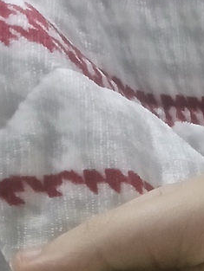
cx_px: 292
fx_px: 393
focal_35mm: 50
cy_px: 310
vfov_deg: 32.7
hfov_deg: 24.0
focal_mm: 1.4
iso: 400
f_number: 2.2
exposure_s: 1/25
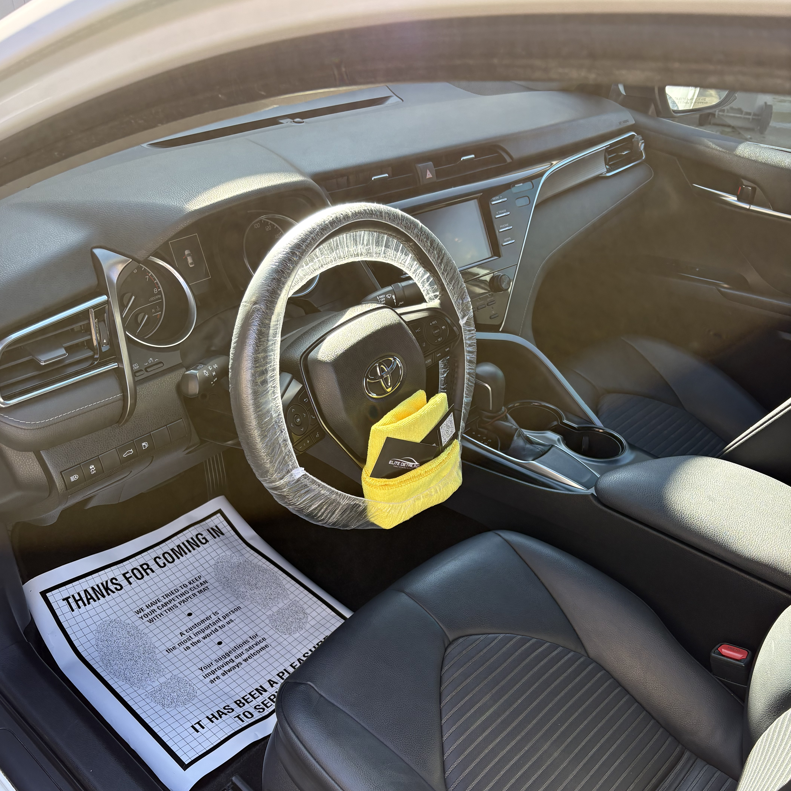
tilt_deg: -33.6
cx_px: 392
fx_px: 801
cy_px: 462
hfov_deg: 52.5
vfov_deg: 52.3
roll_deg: -0.1
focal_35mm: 31
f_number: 1.6
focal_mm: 5.96
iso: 64
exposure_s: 1/243
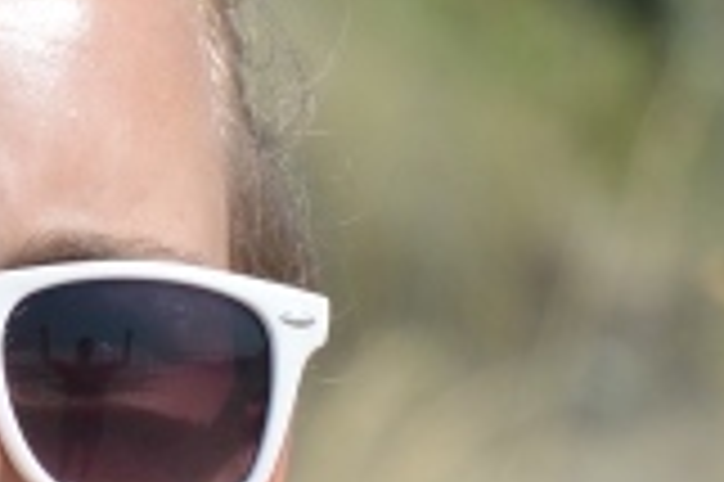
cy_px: 583
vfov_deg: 0.9
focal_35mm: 1476
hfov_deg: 1.4
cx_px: -535
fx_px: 29653
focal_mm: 110
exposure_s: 1/800
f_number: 5.6
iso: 160
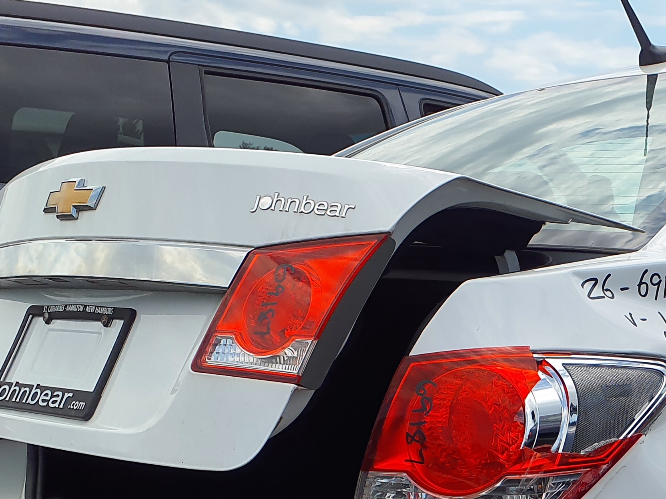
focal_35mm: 67
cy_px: 499
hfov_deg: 27.3
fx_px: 1289
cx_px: 665
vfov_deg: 21.2
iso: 40
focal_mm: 3.58
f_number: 1.9
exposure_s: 1/2080
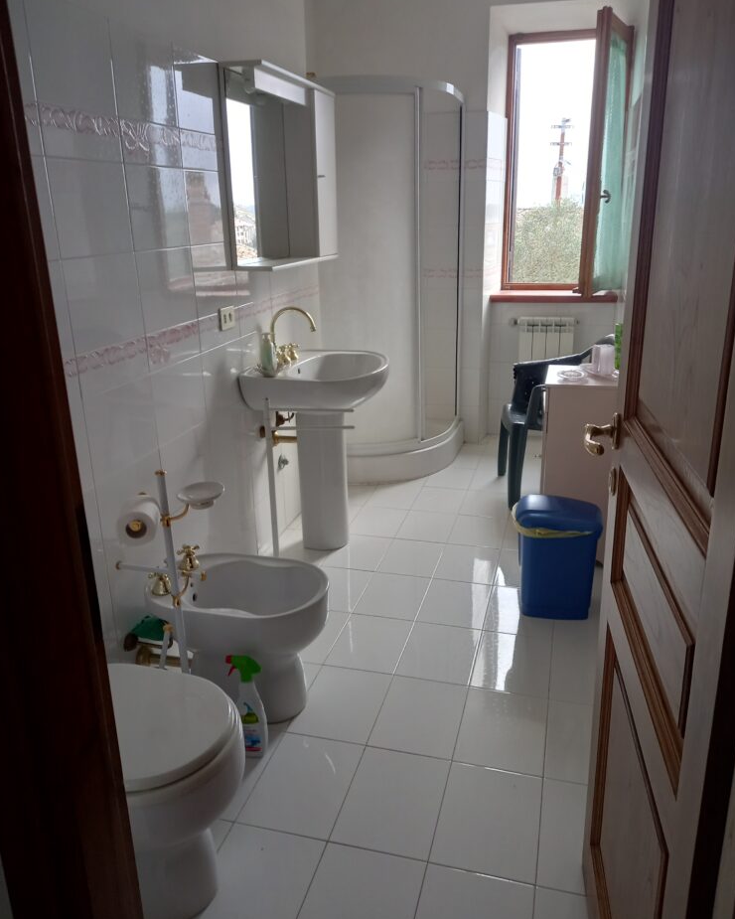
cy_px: 453
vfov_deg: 64.1
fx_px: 734
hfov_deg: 53.2
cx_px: 373
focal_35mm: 27
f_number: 2
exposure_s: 1/50
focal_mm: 4.6
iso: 80
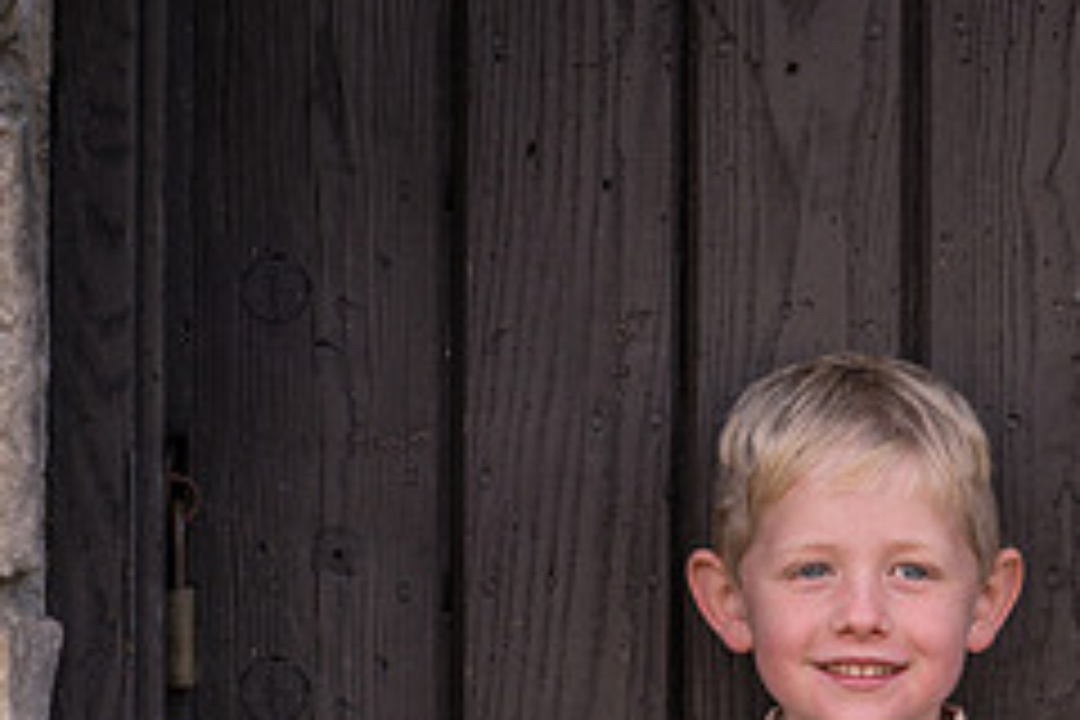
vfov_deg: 6.7
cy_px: 830
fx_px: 6150
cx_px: 1224
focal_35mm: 205
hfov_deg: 9.9
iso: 320
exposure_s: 1/640
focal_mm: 85
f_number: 3.2
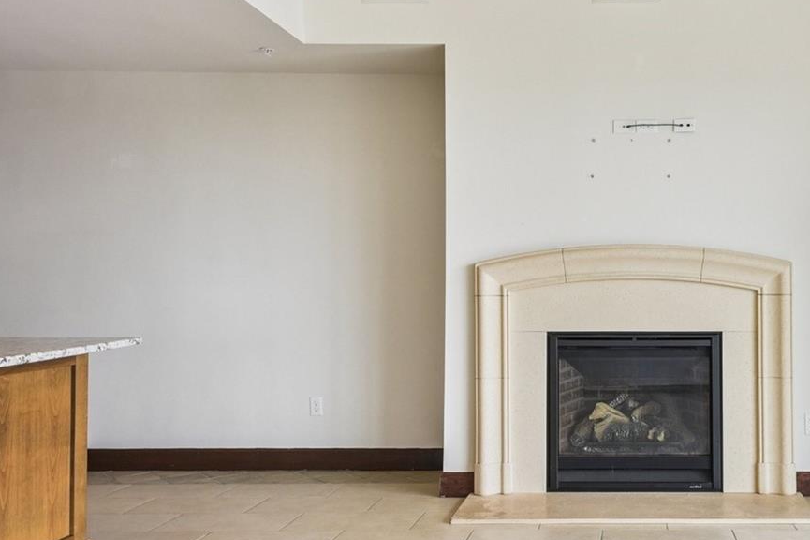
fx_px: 832
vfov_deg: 35.9
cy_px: 293
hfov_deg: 49.1
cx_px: 639
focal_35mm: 37
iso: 400
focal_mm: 20
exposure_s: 1/90
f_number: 11
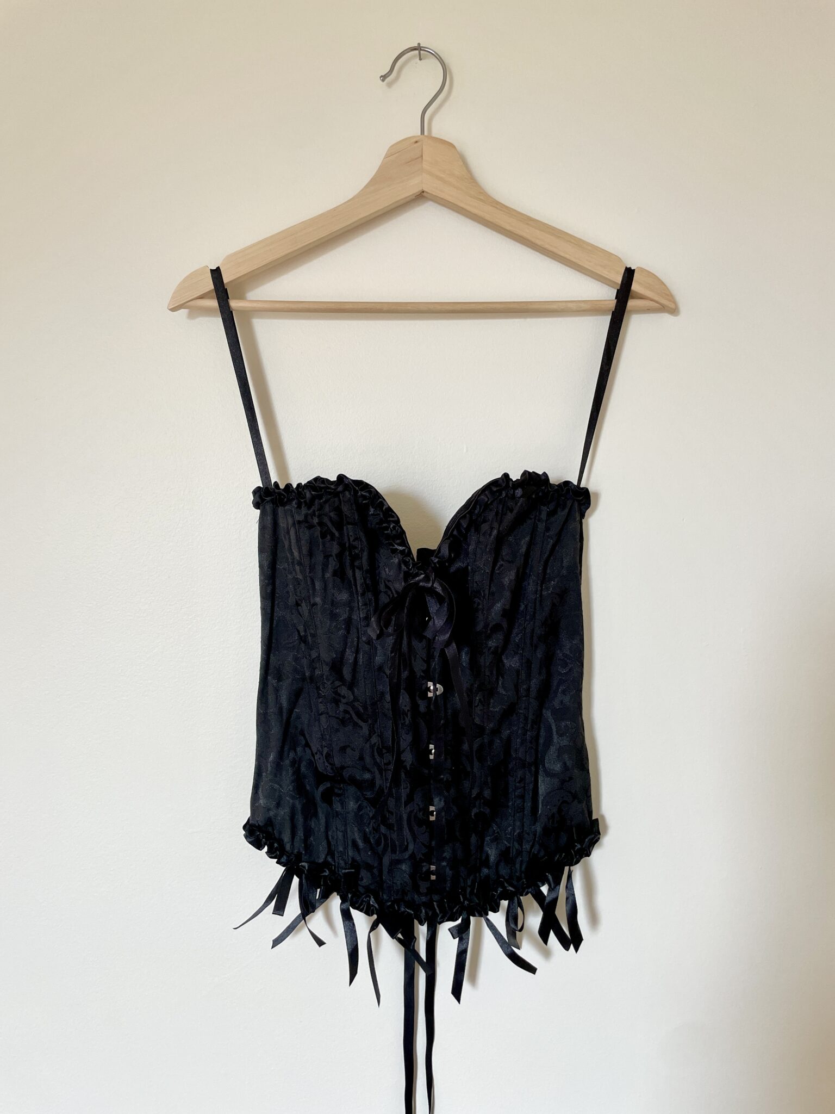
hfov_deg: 53.1
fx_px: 836
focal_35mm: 26
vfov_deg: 67.3
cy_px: 557
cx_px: 418
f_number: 1.6
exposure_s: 1/121
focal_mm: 4.2
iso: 100
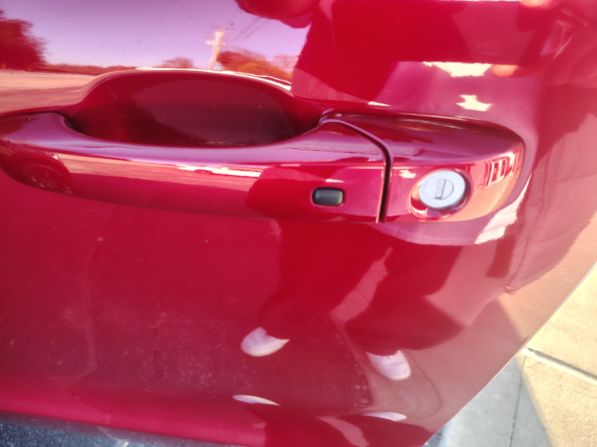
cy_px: 224
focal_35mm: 24
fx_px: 414
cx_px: 298
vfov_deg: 56.8
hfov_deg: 71.6
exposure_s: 1/111
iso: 153
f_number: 1.8
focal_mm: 5.56
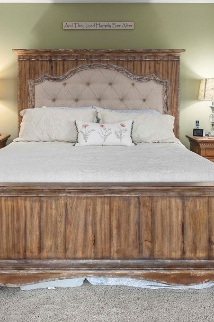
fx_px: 312
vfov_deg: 53.4
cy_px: 107
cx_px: 71
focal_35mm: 35
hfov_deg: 37.4
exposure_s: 1/4
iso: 1000
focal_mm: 14
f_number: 6.7
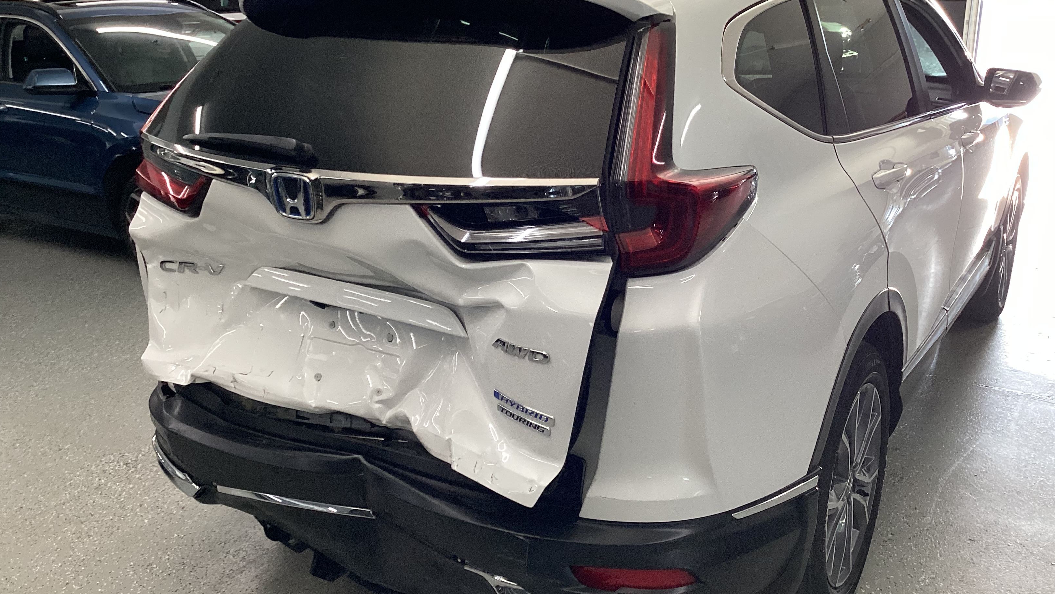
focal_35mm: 34
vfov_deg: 34.7
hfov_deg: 58.0
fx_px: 951
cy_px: 289
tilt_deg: -18.5
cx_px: 528
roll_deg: +1.2
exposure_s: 1/120
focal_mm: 3.3
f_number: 2.4
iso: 80
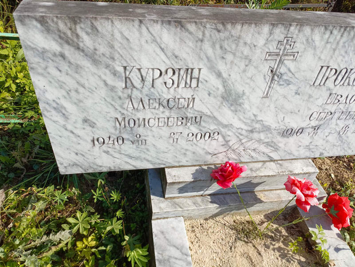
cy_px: 134
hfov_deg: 69.4
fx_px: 256
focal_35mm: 25
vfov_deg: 54.9
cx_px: 178
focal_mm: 4.76
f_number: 1.69
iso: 114
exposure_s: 1/809
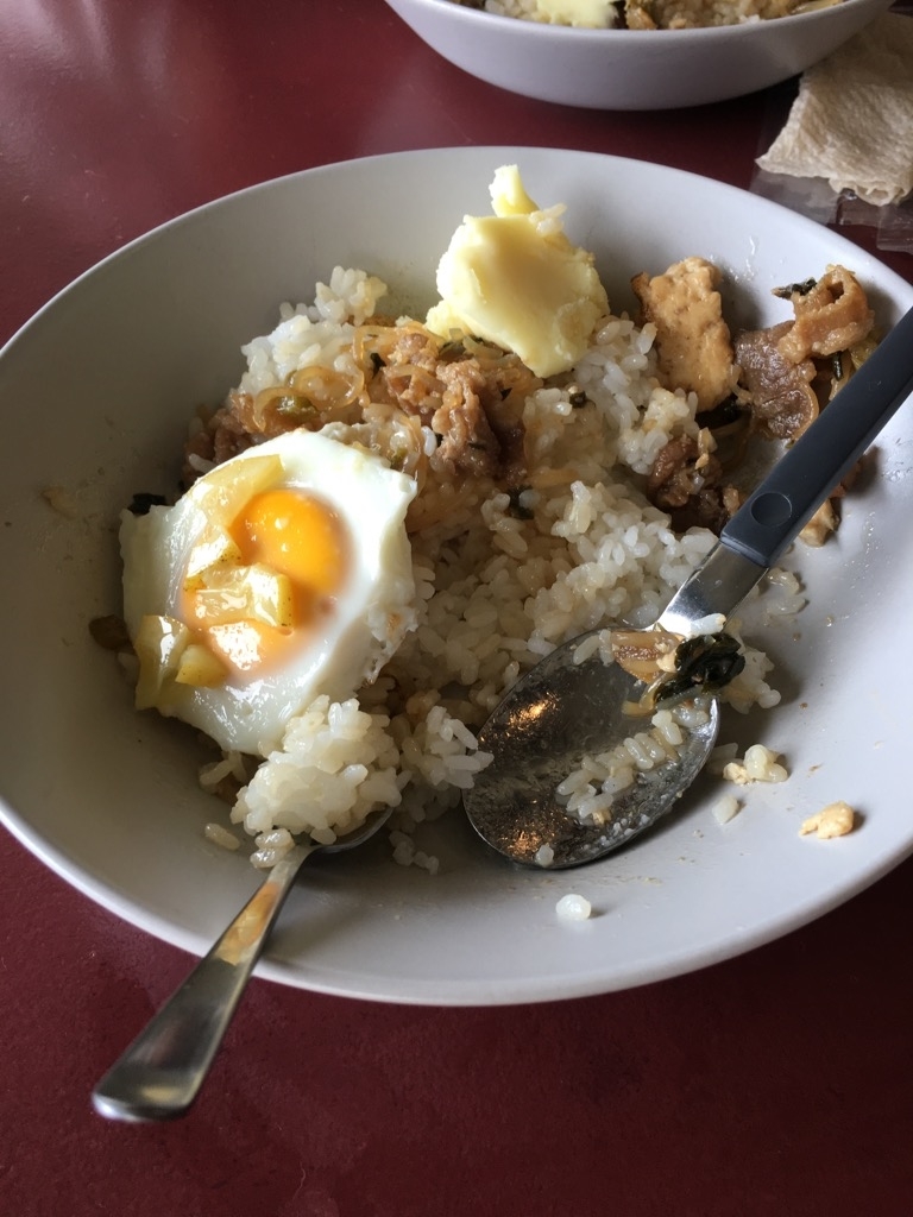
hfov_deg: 48.2
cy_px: 608
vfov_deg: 61.7
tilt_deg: -52.6
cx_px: 456
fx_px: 1020
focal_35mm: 29
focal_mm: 4.15
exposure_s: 1/120
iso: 40
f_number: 2.2
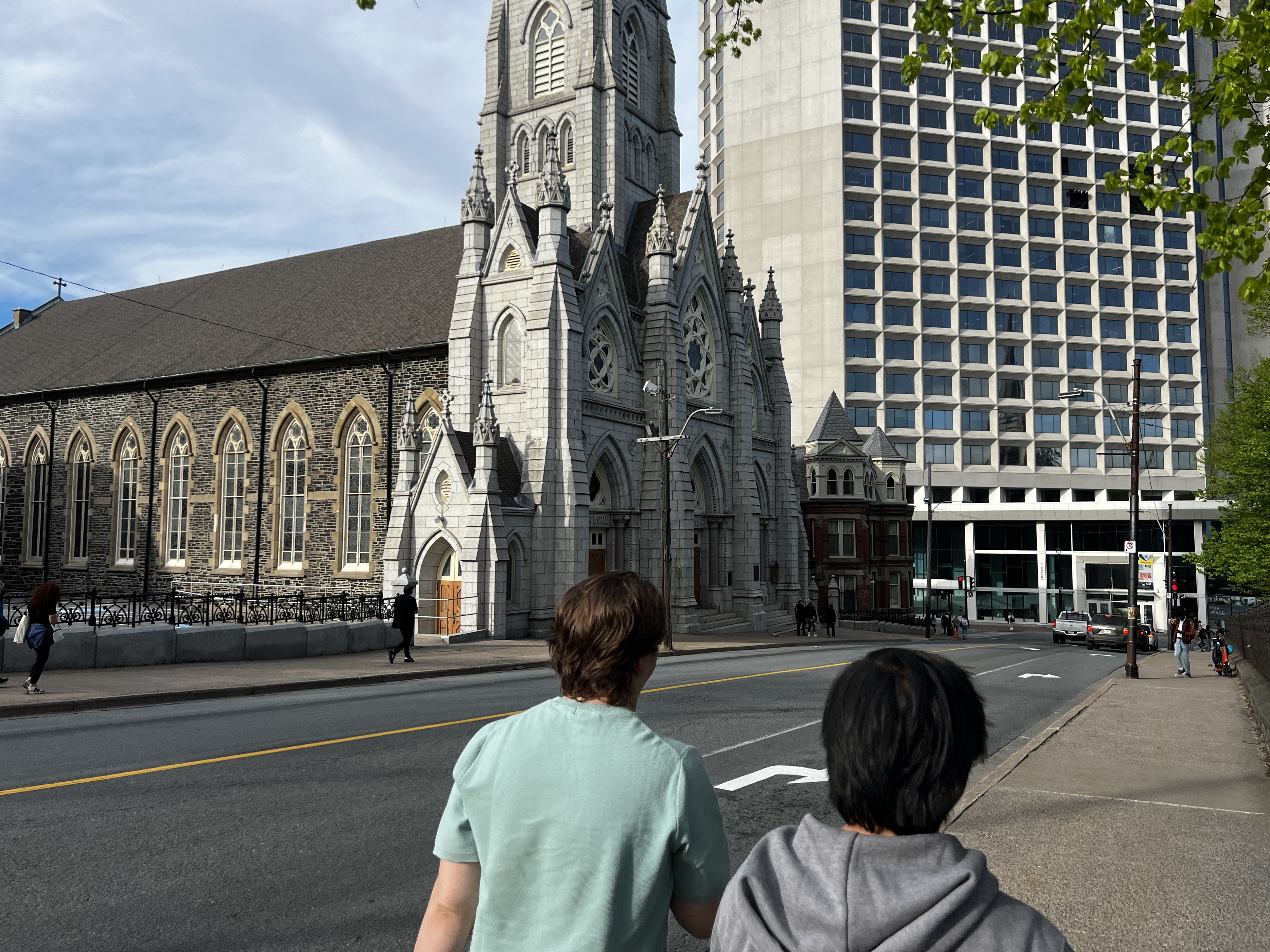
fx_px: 991
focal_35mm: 27
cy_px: 463
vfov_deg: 51.3
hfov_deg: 65.3
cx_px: 645
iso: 50
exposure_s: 1/2208
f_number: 1.5
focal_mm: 5.7
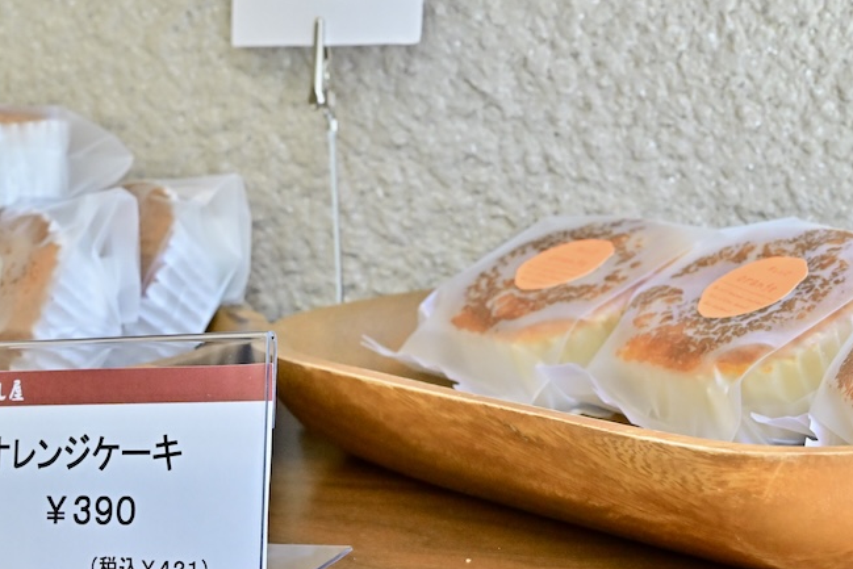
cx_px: 572
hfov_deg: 26.2
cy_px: 349
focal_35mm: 77
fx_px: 1825
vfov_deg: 17.7
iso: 4000
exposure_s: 1/100
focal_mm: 50
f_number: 14
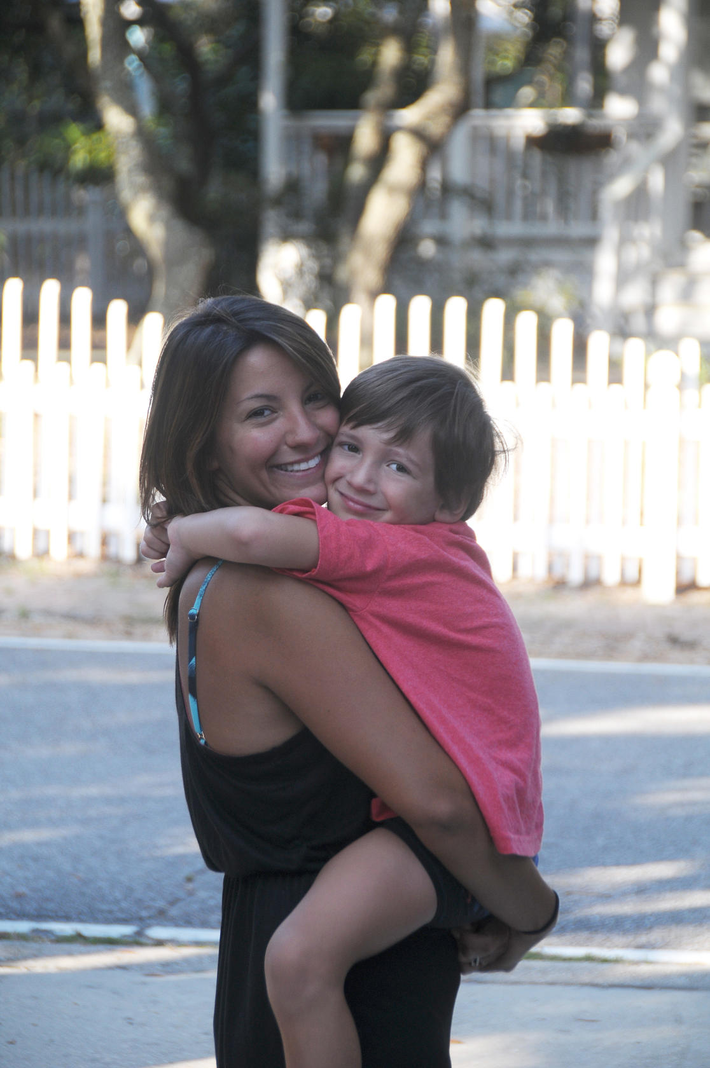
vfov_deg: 12.2
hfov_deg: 8.2
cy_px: 534
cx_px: 355
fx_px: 4982
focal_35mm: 168
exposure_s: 1/125
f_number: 5.3
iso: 200
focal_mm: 112
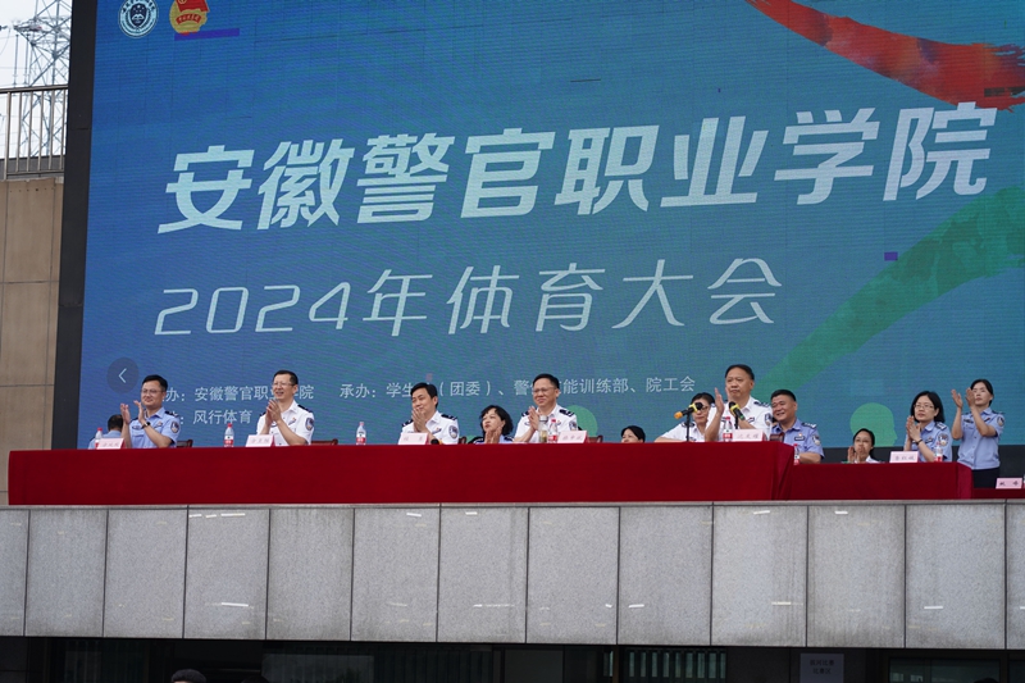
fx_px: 2733
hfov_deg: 21.2
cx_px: 512
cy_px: 342
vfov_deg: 14.2
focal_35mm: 96
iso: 250
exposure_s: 1/800
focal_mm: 96
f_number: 4.5
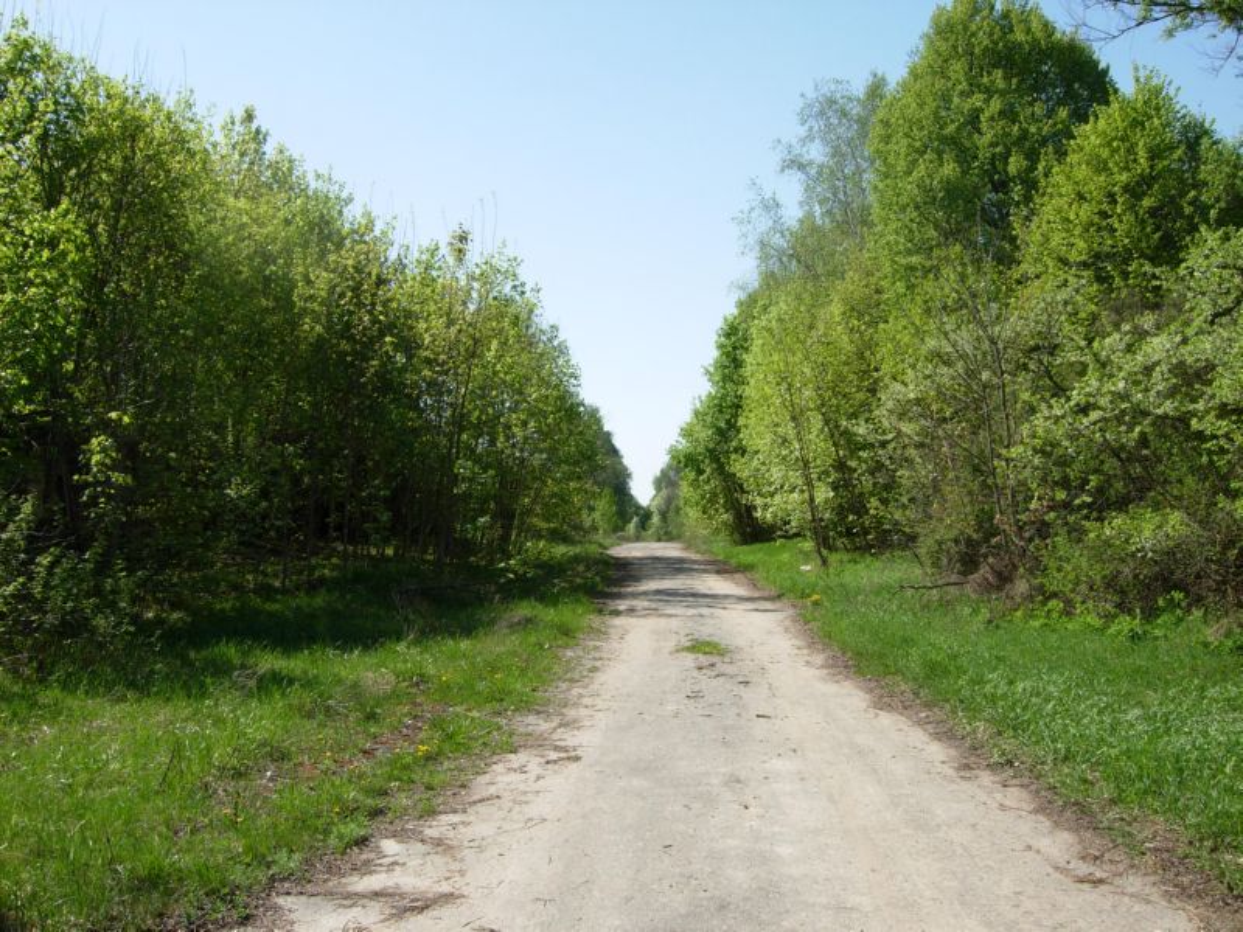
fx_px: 1293
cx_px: 622
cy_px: 466
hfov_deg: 51.4
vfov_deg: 39.7
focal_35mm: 36
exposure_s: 1/287
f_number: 5.4
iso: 50
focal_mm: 7.5
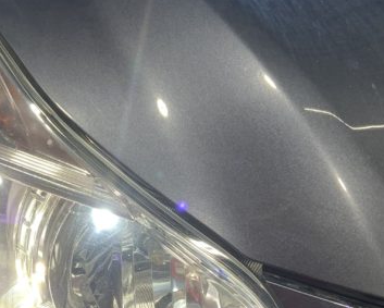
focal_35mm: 67
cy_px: 279
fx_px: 762
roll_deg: +0.1
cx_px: 117
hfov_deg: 28.0
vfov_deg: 22.3
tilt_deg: -26.5
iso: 50
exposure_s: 1/120
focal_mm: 4.25
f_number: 1.8
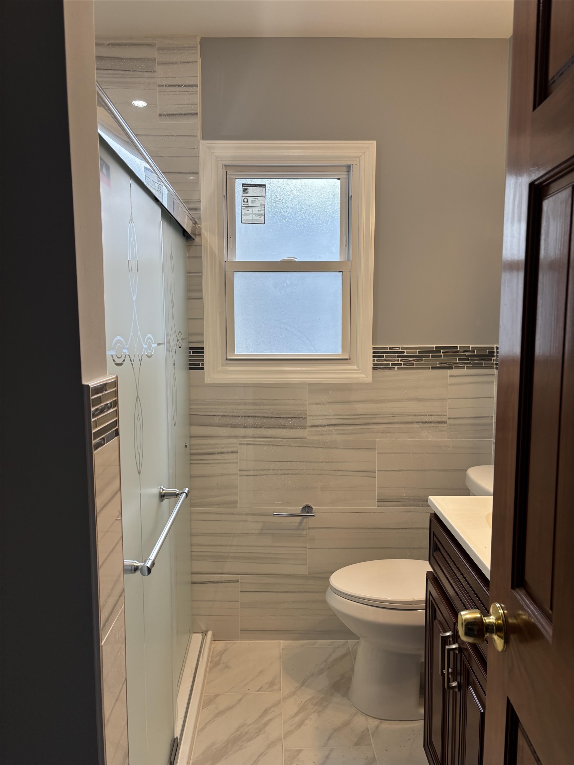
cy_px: 382
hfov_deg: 53.1
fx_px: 575
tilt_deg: -6.0
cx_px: 287
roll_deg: -0.7
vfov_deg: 67.3
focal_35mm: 26
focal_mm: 5.96
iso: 50
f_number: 1.6
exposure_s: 1/120
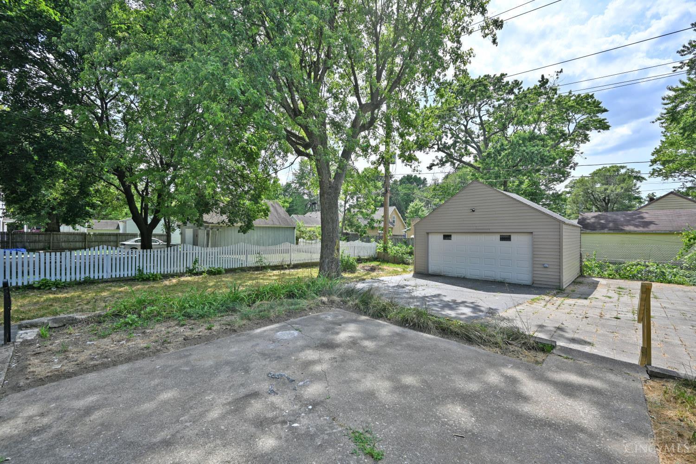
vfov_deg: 79.2
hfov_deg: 102.3
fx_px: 280
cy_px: 232
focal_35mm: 14
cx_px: 348
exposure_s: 1/400
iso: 100
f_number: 7.1
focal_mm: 14.5
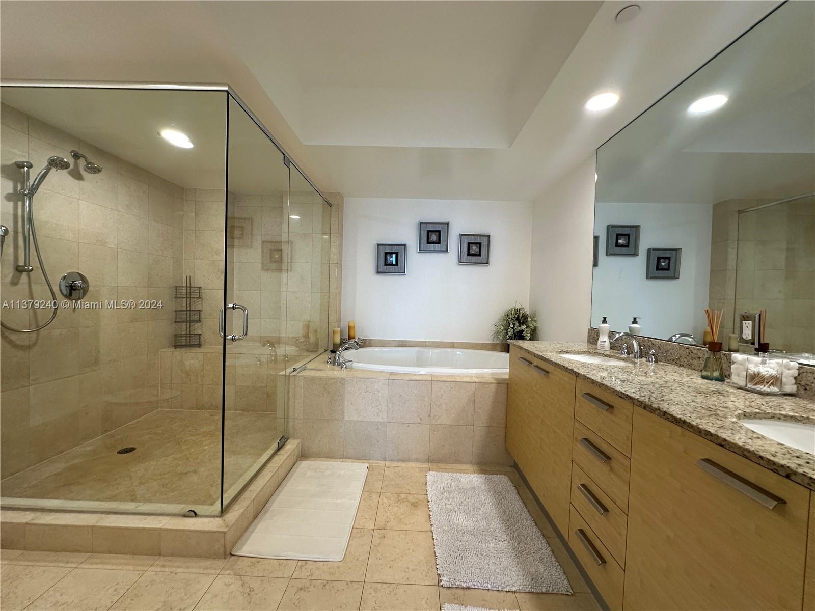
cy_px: 306
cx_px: 408
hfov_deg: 102.1
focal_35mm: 14
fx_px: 330
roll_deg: -2.3
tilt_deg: -0.7
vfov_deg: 85.7
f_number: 2.2
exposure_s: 1/120
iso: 160
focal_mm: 2.22
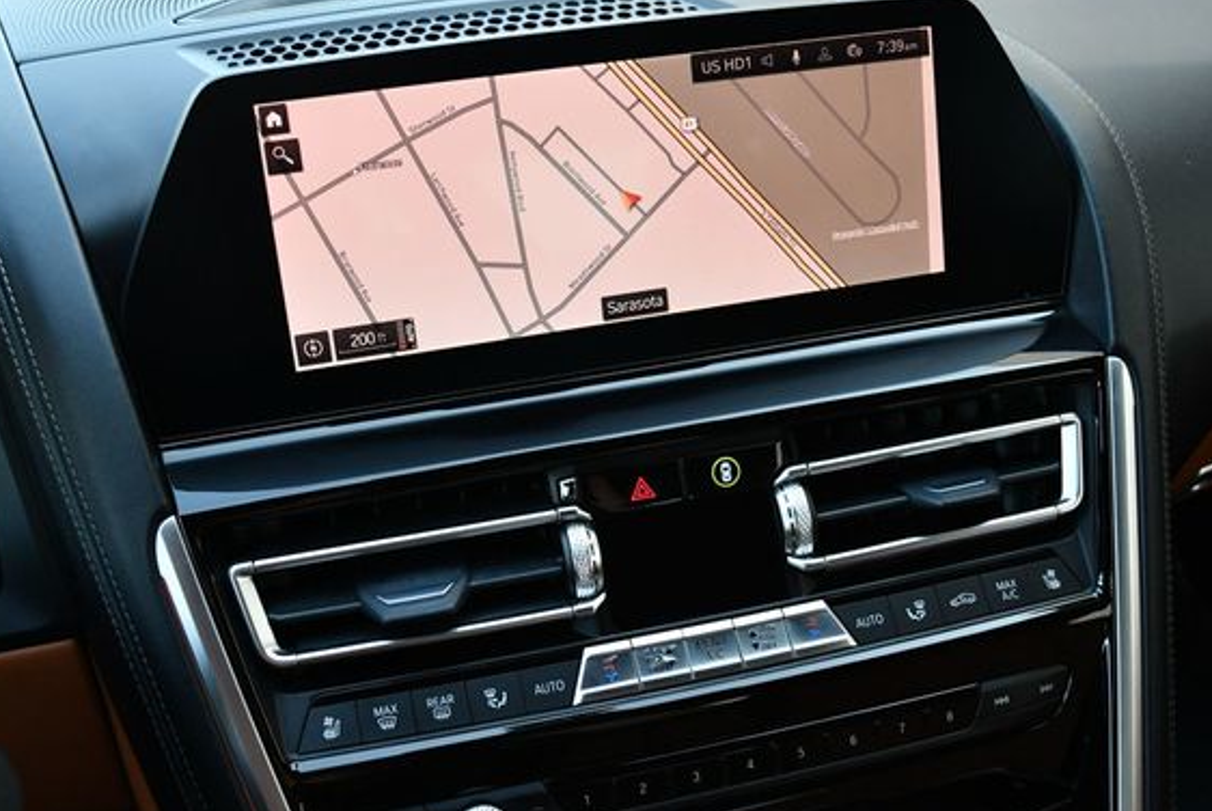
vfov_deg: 32.7
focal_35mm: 41
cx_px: 595
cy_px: 367
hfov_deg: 47.4
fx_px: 1382
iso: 800
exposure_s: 1/200
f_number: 3.5
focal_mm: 18
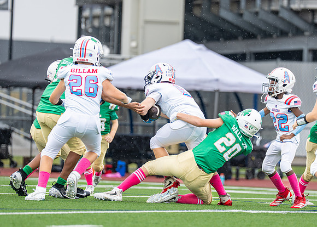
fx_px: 3441
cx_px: 195
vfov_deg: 3.8
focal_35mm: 382
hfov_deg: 5.3
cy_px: 81
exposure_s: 1/1000
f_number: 2.8
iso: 500
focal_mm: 200
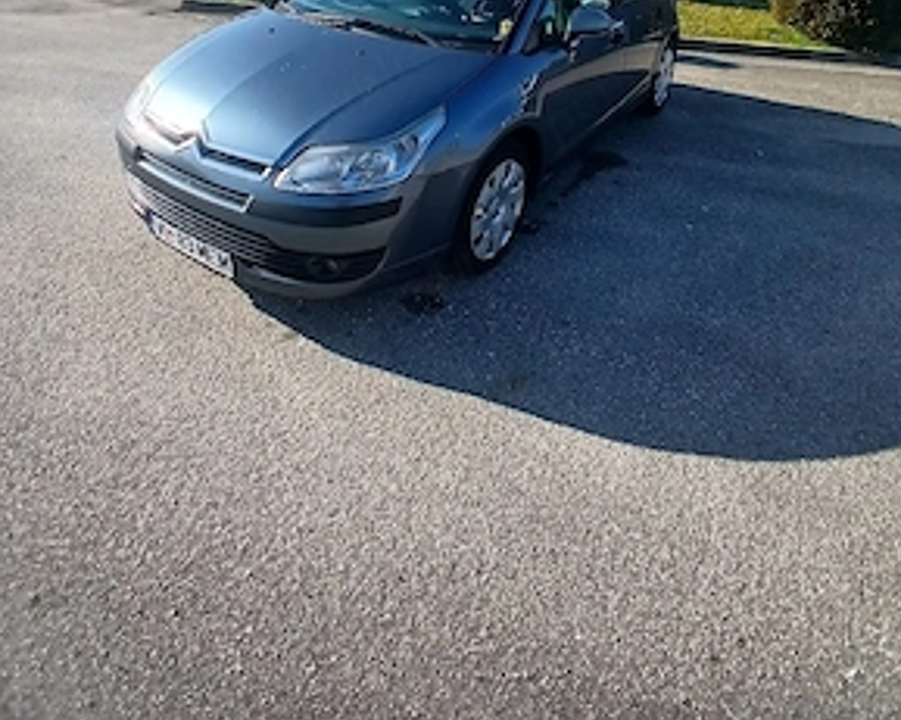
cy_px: 100
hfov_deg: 72.6
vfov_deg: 54.6
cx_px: 465
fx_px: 613
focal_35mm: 23
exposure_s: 1/1111
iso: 50
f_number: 2.2
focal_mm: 1.4
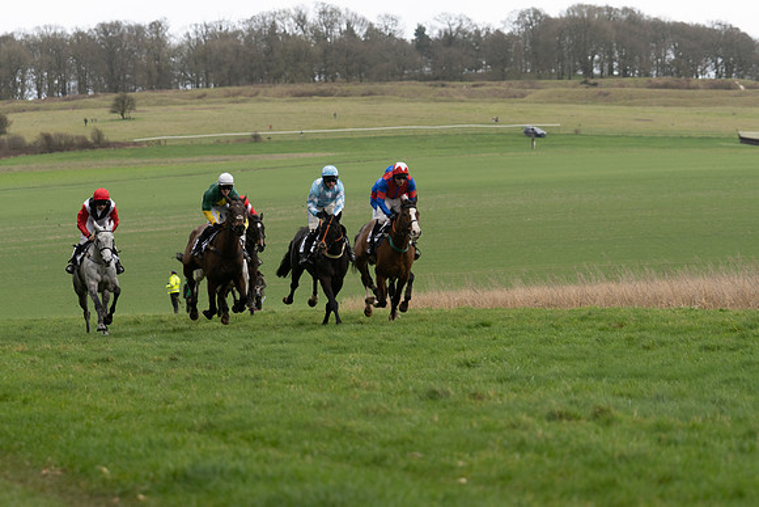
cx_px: 380
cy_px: 254
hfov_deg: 11.2
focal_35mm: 183
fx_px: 3859
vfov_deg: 7.5
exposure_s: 1/1000
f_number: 4
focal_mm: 122
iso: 500
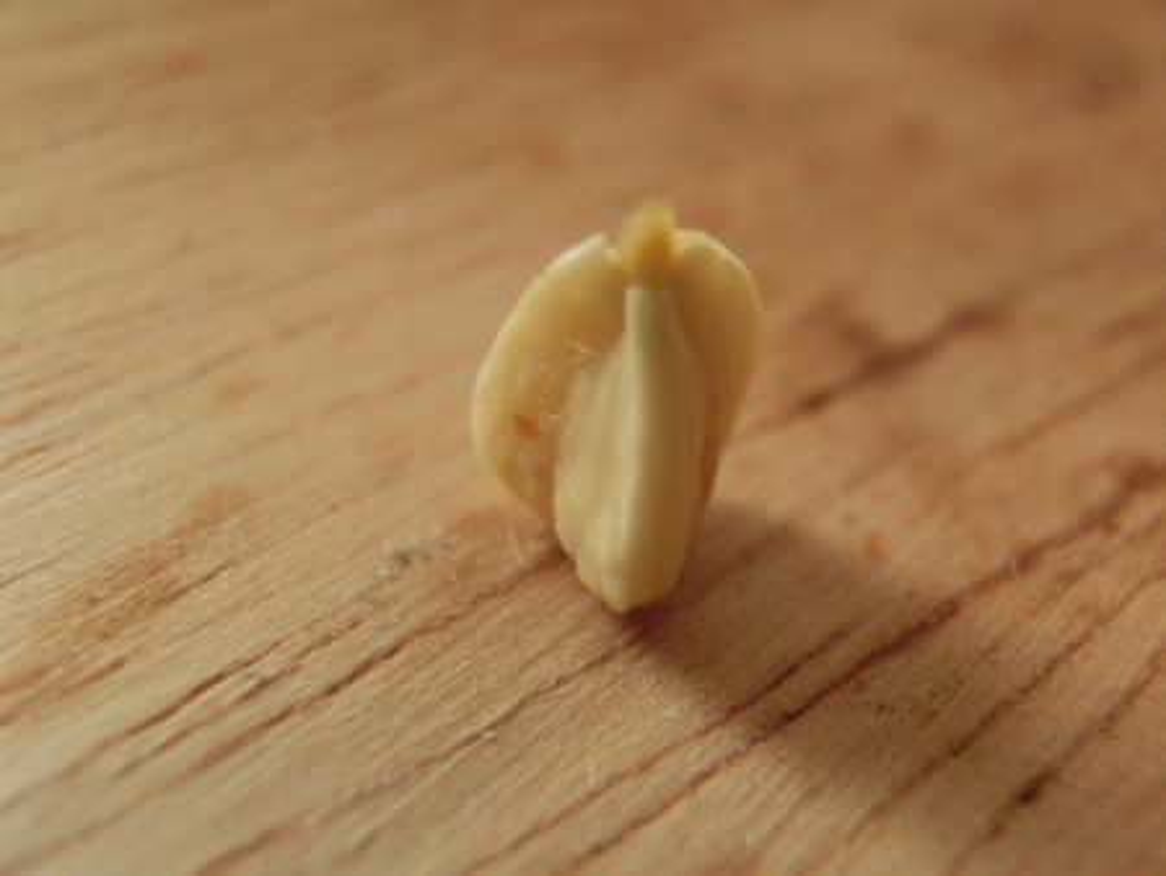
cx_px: 583
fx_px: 1281
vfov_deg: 37.8
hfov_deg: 49.0
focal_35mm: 38
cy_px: 438
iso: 400
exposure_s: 1/60
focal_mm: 6.67
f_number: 3.9
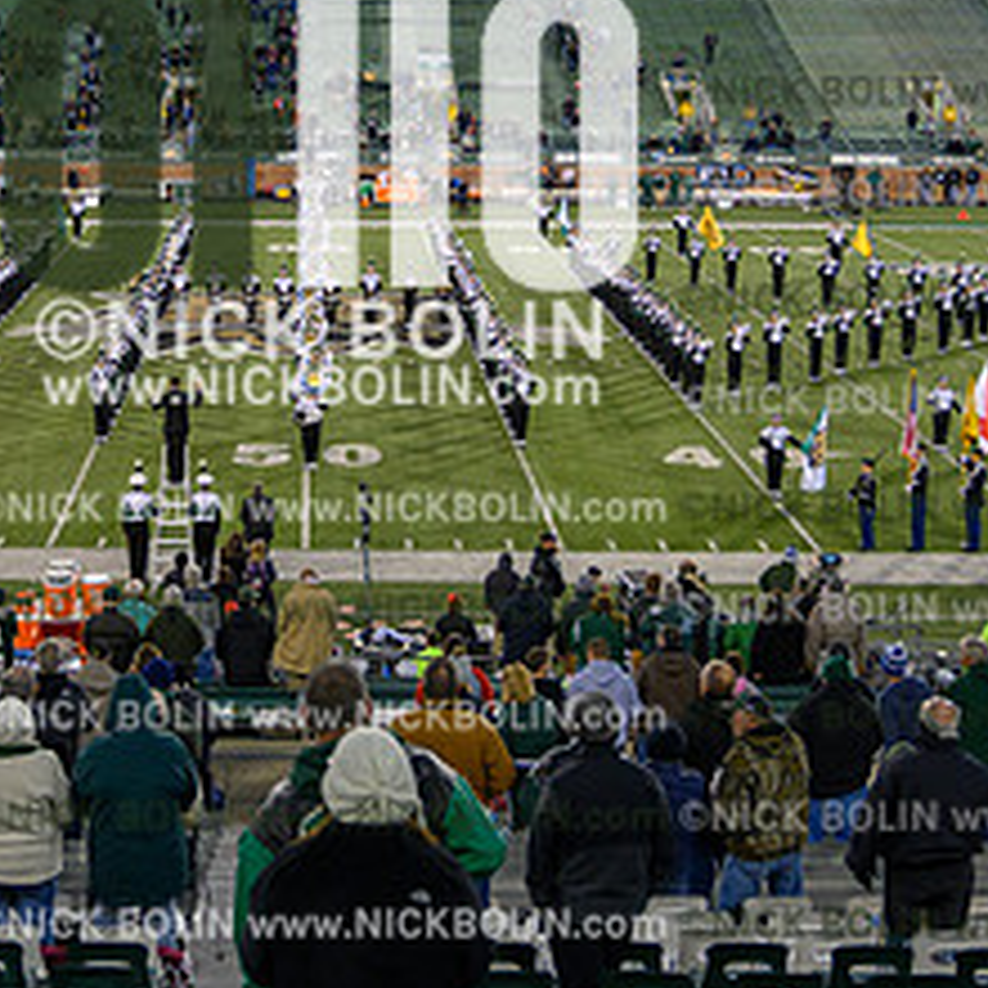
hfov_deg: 26.7
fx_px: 2067
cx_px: 319
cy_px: 195
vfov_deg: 26.4
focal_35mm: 64
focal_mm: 28.5
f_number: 4
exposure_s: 1/320
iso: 2000
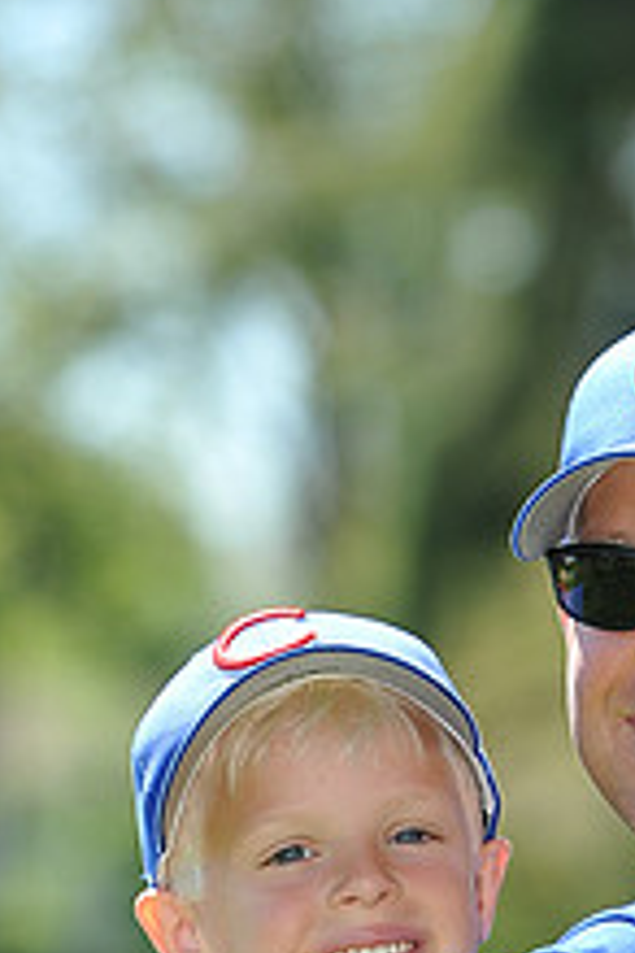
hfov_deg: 3.3
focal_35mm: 411
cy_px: 1192
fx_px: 10874
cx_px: 552
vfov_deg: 5.0
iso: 200
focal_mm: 155
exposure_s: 1/500
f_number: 4.5
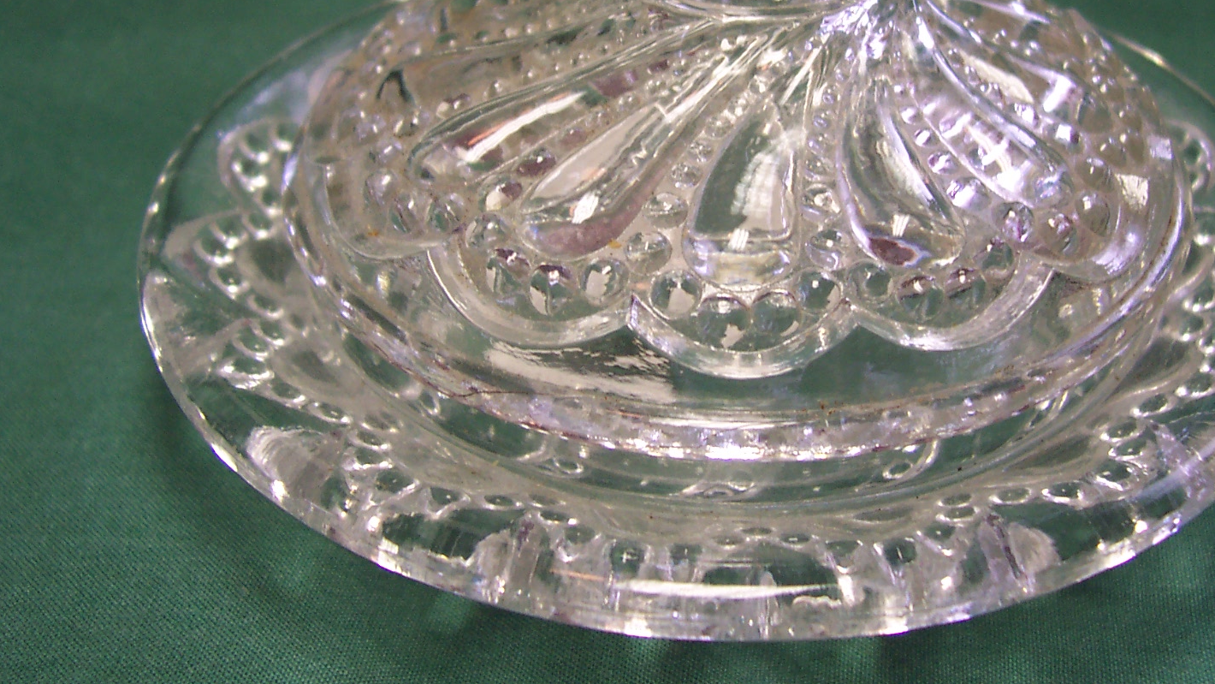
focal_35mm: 47
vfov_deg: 25.2
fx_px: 1514
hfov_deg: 43.6
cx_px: 707
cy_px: 185
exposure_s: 1/45
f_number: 2.8
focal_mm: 5.6
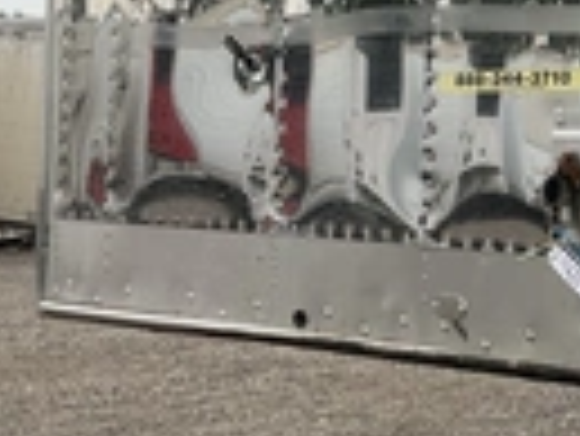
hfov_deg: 20.7
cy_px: 166
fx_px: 1509
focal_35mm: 90
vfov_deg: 16.4
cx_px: 634
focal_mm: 3
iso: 25
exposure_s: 1/962
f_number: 1.8
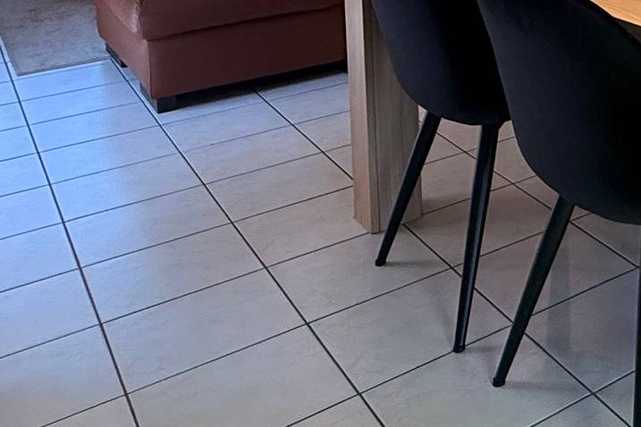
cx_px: 822
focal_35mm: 52
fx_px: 926
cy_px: -152
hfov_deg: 30.5
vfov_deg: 22.7
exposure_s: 1/99
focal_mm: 2.22
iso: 200
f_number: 2.2
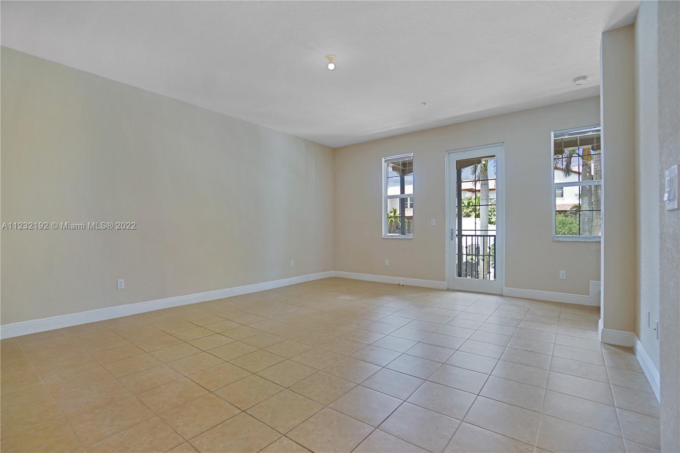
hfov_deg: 100.4
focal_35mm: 15
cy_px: 226
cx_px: 340
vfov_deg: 77.3
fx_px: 283
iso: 160
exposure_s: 1/13
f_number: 4
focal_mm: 10
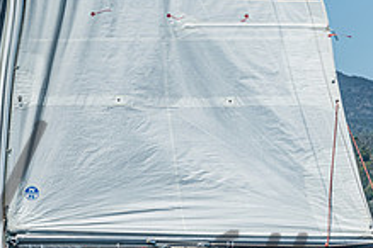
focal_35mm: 338
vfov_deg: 4.0
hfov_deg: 6.1
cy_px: 361
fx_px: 3502
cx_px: 7
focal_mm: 110
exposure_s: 1/500
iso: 320
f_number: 9
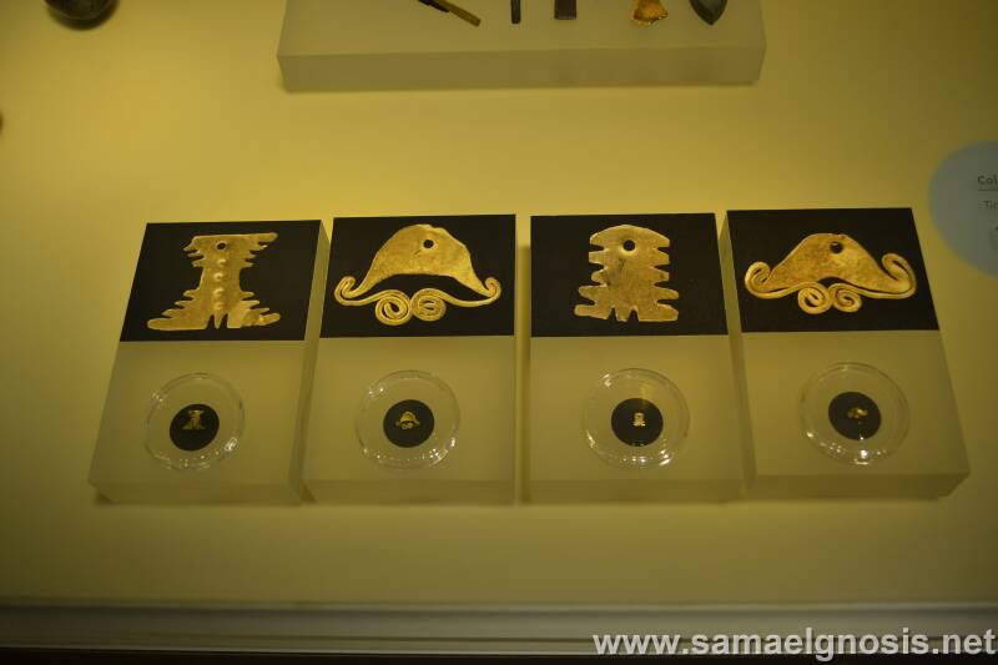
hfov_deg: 53.1
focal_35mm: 36
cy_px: 332
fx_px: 998
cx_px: 499
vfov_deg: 36.9
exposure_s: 1/15
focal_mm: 24
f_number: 4
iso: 100
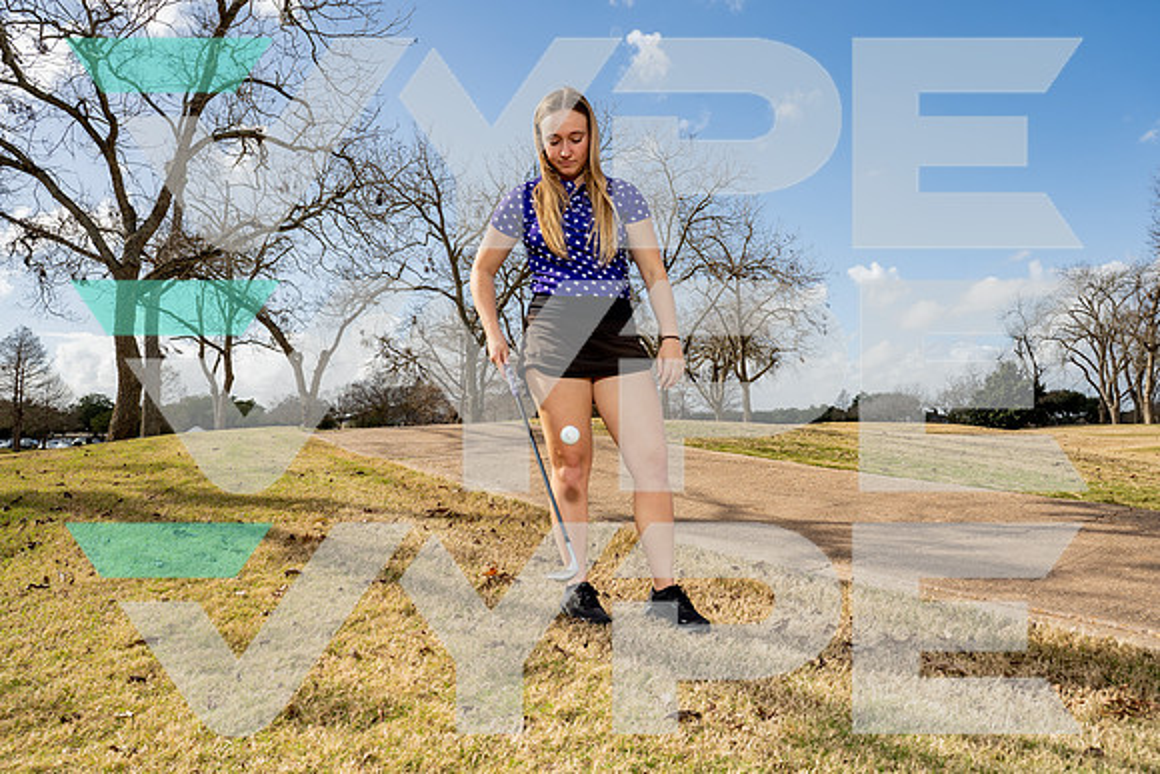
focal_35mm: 26
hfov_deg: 69.4
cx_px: 580
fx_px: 838
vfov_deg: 49.6
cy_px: 387
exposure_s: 1/250
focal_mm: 26
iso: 100
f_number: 8
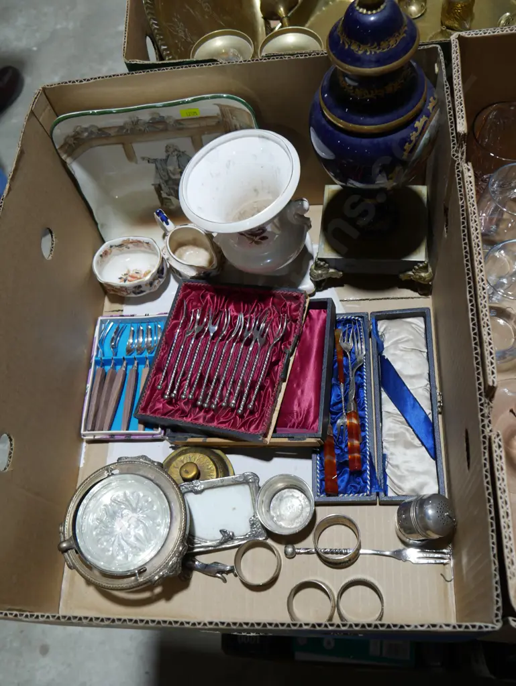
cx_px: 258
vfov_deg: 53.9
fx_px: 675
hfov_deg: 41.8
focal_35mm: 34
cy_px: 343
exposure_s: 1/60
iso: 200
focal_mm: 17
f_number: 4
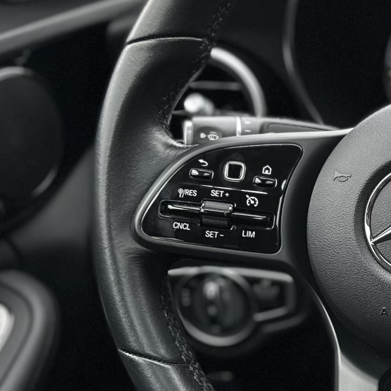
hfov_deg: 15.1
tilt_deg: -21.8
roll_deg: -0.2
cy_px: 305
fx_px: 1342
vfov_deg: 16.5
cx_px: 622
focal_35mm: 105
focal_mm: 6.86
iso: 50
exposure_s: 1/121
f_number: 1.78
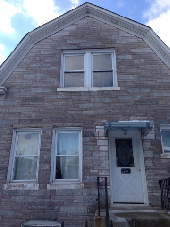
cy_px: 114
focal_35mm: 33
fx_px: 216
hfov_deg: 42.9
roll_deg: -1.3
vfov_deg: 55.4
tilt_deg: +21.1
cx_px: 85
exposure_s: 1/753
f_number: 2.4
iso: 50
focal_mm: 4.12
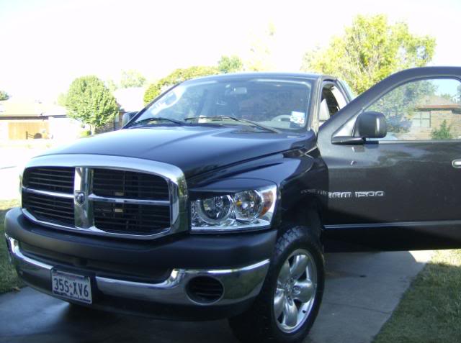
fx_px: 478
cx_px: 230
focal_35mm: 36
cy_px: 172
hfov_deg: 51.5
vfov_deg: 39.5
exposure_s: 1/305
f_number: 2.8
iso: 100
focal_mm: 6
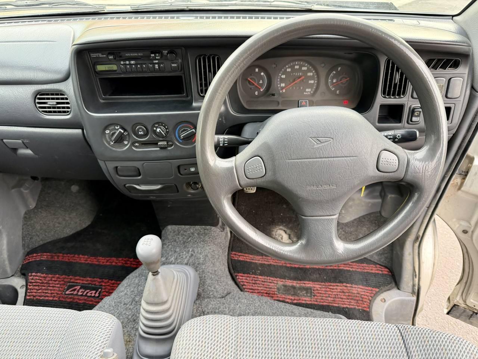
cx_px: 239
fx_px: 331
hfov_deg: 71.6
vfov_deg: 56.8
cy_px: 180
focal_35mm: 24
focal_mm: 6.76
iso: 200
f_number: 1.78
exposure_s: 1/66
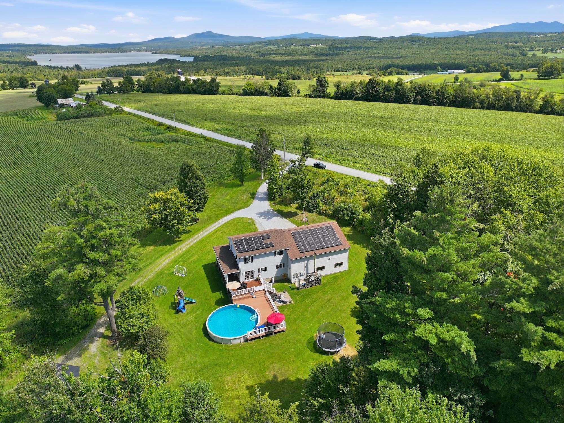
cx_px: 282
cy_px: 212
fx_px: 391
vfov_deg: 56.8
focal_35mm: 24
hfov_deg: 71.6
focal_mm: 12.3
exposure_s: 1/2000
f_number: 2.8
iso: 120
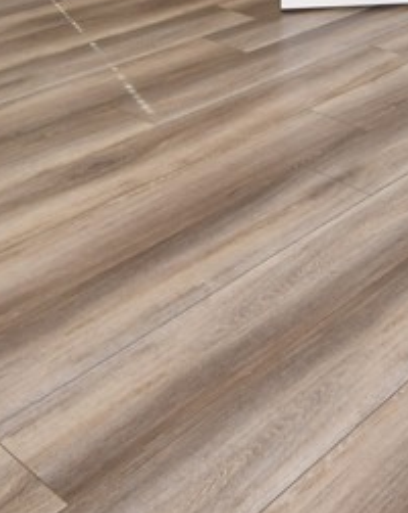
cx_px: 461
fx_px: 923
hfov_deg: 23.3
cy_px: -176
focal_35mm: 61
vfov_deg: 25.9
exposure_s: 1/60
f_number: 4
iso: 250
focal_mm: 10
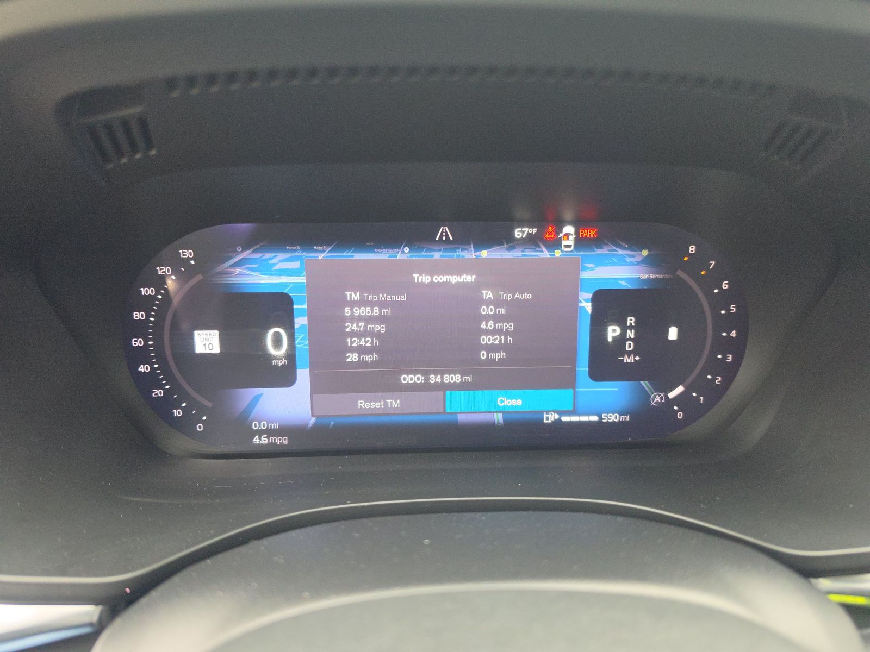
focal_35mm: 23
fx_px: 578
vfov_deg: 58.9
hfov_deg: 73.9
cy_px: 326
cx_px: 435
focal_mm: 6.5
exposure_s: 1/119
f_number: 1.4
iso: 271
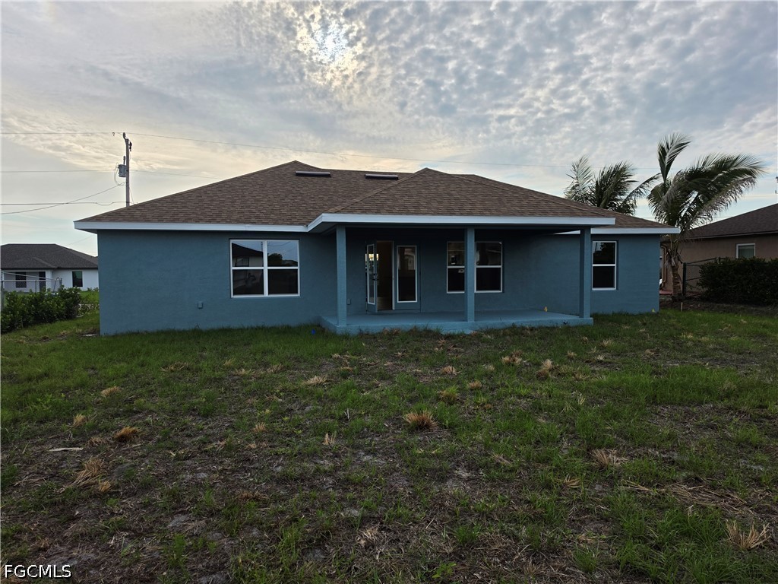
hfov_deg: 73.9
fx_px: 517
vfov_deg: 58.9
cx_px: 389
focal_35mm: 23
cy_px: 292
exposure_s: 1/7939
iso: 50
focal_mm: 6.5
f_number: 1.4
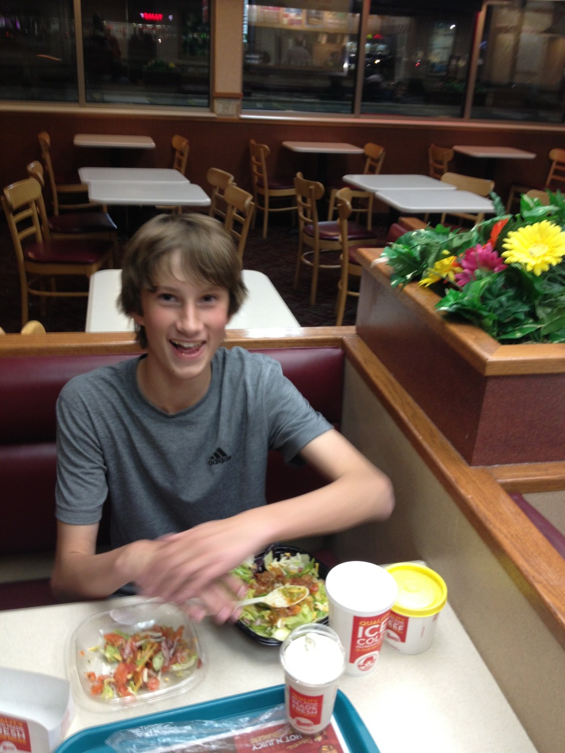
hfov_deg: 40.7
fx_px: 762
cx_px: 282
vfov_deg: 52.6
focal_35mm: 35
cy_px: 376
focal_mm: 4.28
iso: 80
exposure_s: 1/20
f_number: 2.4
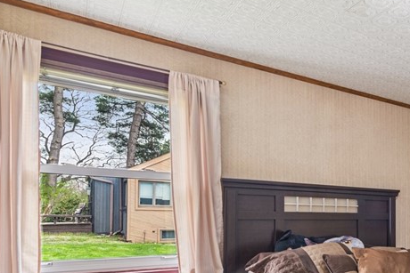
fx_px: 376
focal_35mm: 33
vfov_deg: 38.8
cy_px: 209
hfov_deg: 47.1
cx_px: 415
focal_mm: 14
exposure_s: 1/1.67
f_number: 11
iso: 50
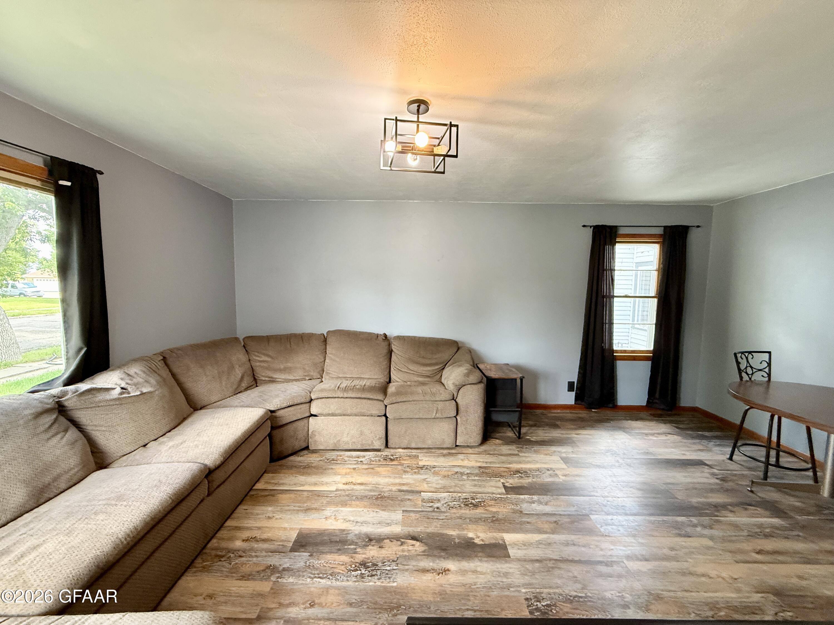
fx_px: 337
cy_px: 312
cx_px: 417
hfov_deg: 102.1
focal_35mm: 14
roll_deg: -1.3
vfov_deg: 85.7
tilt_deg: -4.8
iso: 400
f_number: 2.2
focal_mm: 2.22
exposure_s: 1/60
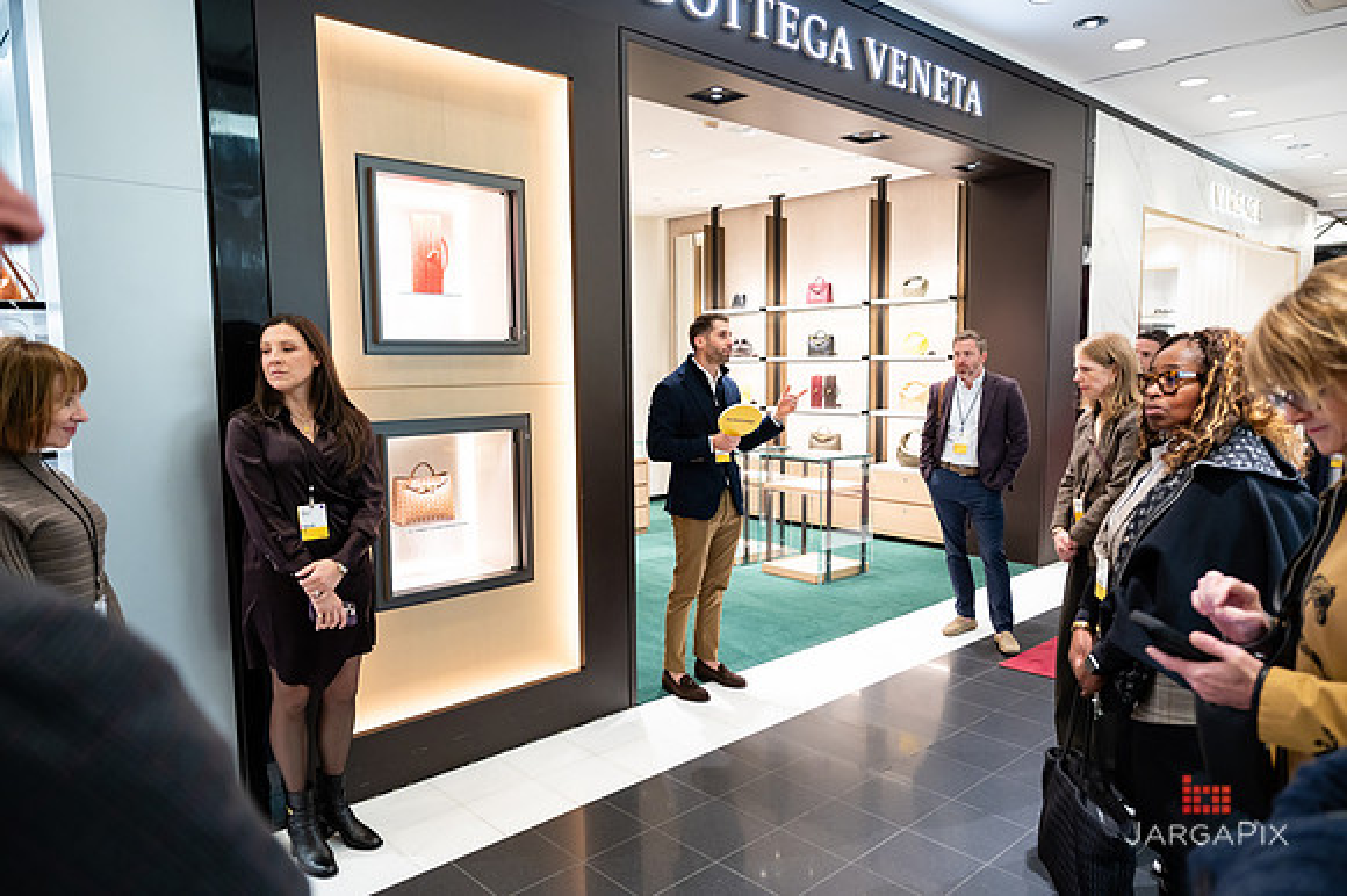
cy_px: 448
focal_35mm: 24
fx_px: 903
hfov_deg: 73.4
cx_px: 674
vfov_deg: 52.8
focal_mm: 24
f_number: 3.2
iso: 1000
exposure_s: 1/160
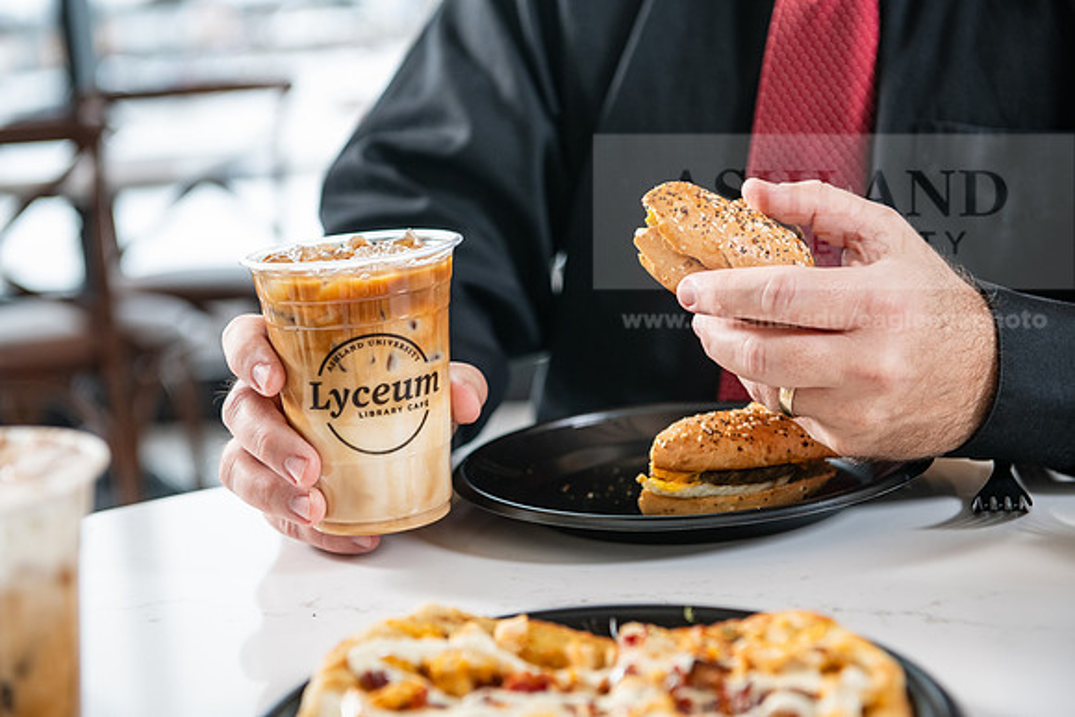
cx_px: 538
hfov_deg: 30.5
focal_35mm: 66
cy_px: 358
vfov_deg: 20.6
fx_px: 1971
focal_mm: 66
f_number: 4
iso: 640
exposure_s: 1/200
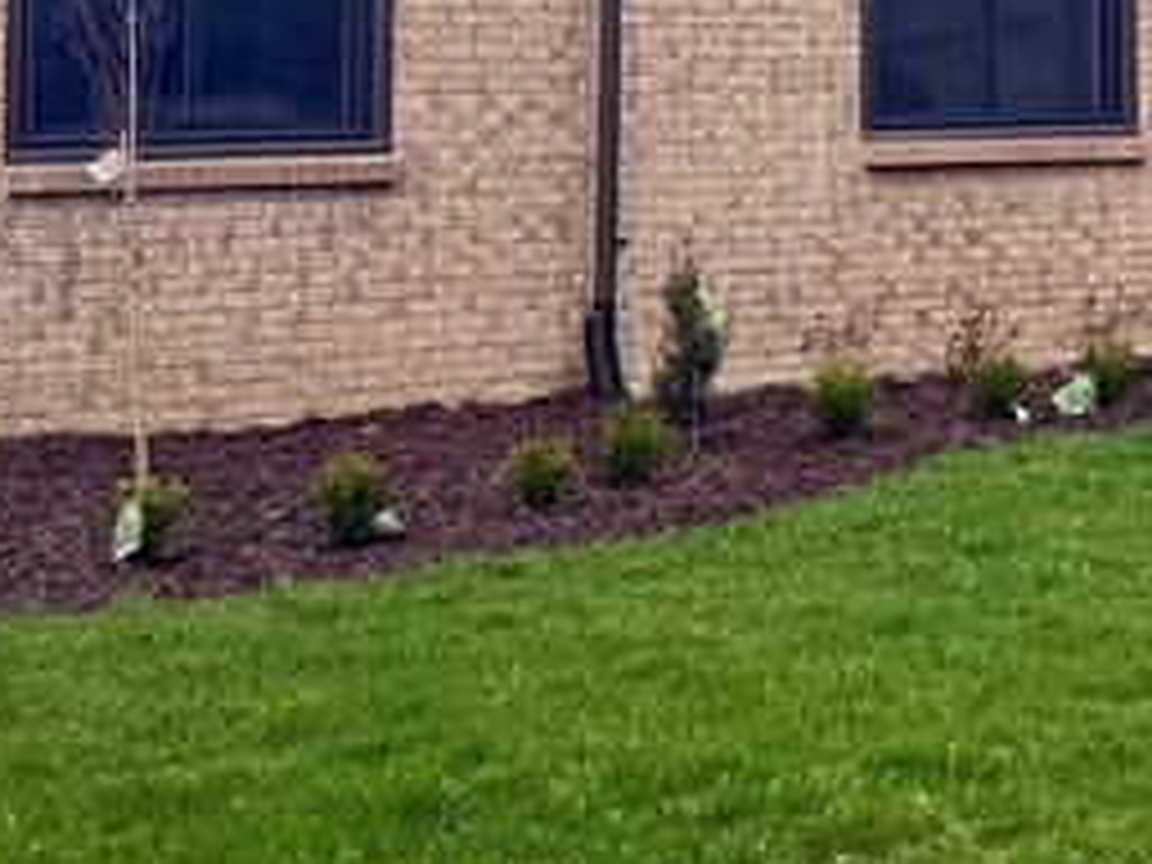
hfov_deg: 20.0
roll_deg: +0.2
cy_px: -194
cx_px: 1089
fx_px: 3195
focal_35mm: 96
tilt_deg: +4.7
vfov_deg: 14.8
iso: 80
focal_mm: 6.76
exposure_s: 1/6711
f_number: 1.78
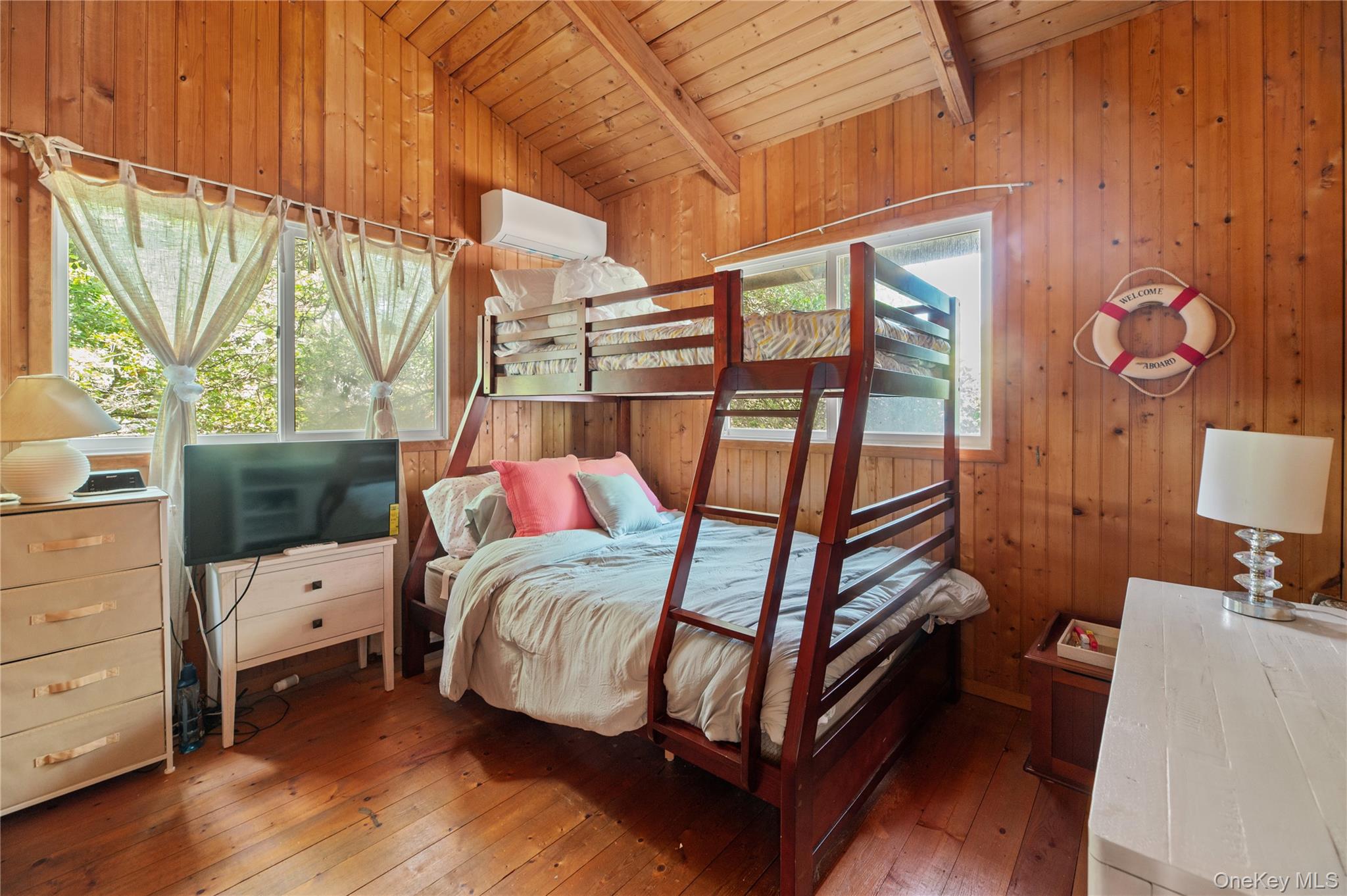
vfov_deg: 81.1
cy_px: 448
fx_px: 523
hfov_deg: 104.3
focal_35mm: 14
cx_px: 674
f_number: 7.1
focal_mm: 14
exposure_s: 1/1.67
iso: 640
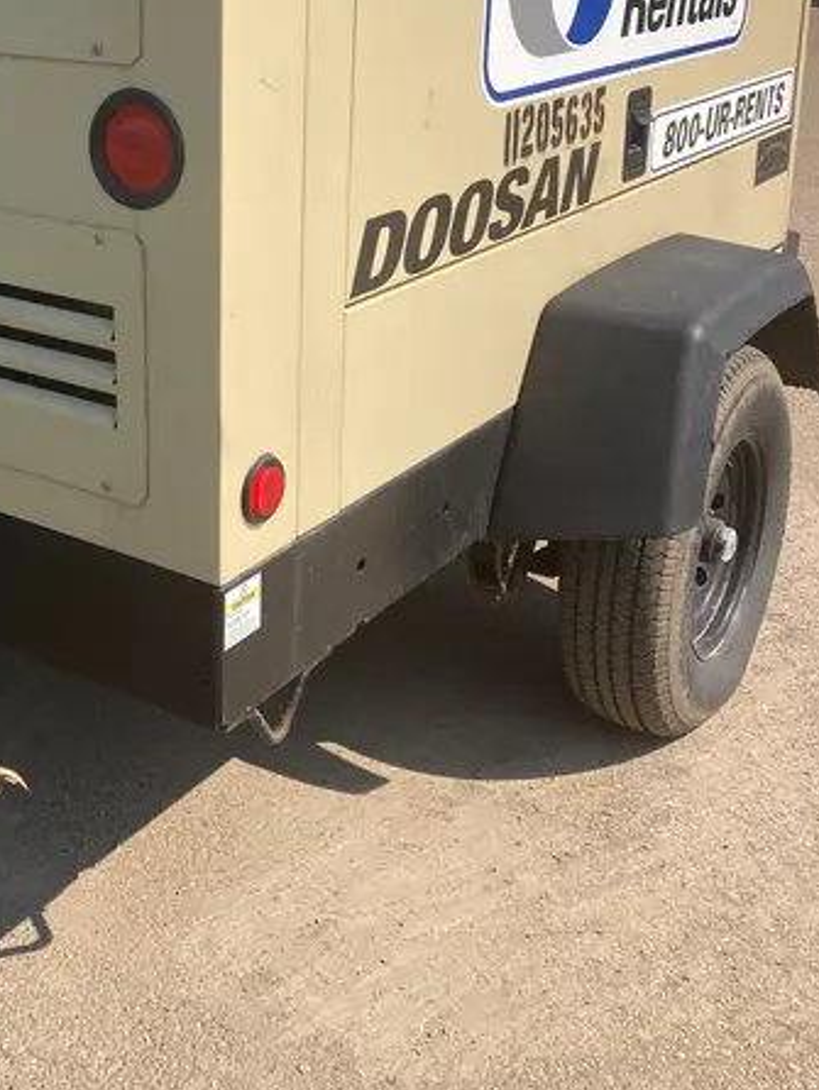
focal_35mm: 46
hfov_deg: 30.9
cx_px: 178
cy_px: 287
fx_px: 1450
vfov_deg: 40.2
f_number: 1.8
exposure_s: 1/2288
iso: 20
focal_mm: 3.99
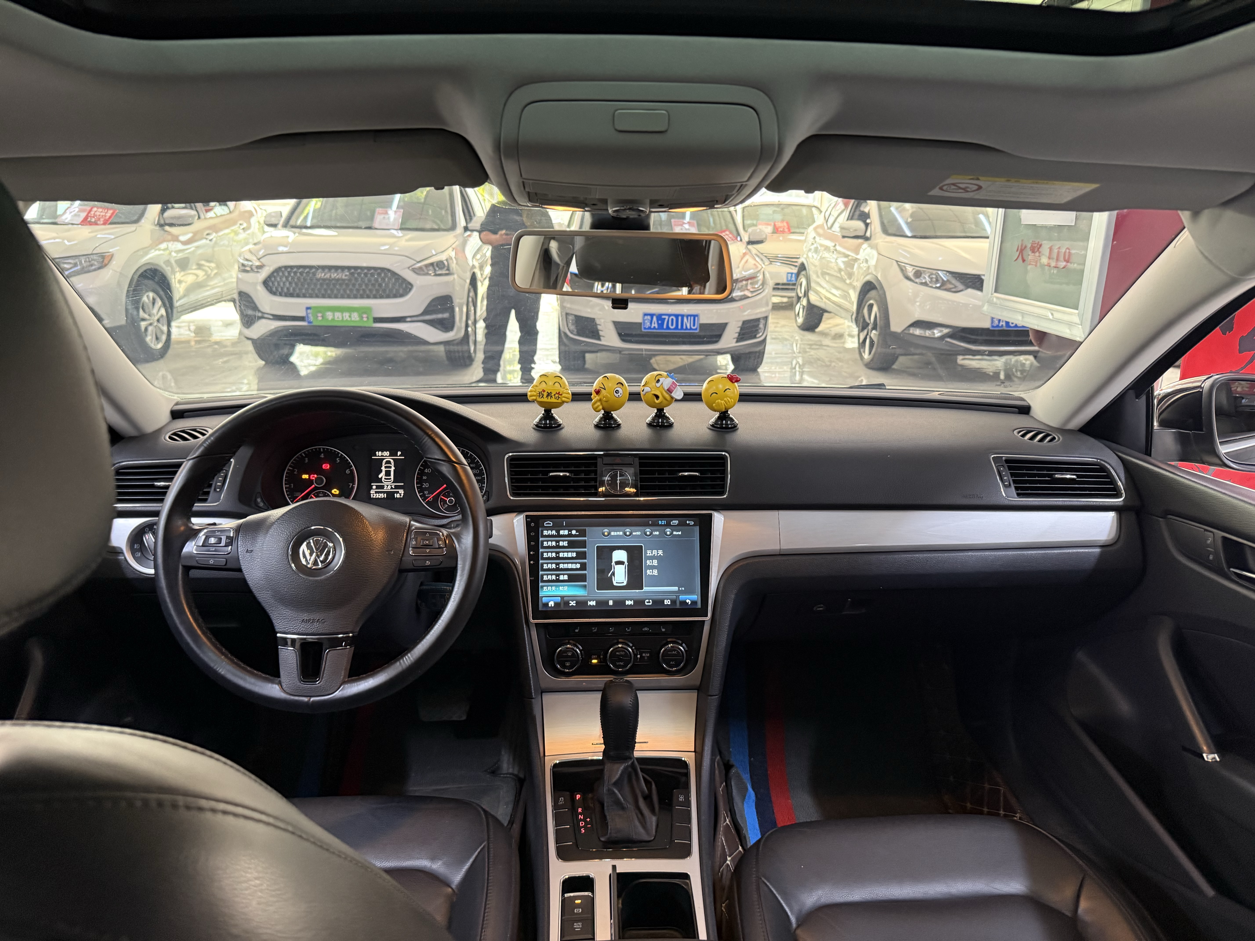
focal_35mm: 24
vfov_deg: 56.8
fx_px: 870
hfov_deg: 71.6
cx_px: 628
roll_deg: -0.9
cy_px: 470
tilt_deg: -16.7
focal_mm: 6.76
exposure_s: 1/50
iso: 500
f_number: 1.78
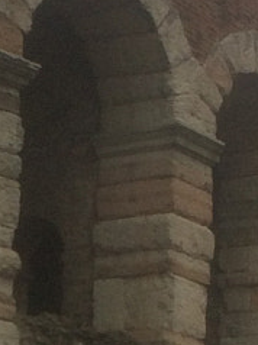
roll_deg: +0.3
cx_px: -16
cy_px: 470
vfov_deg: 9.9
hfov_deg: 7.6
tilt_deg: +3.1
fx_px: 1941
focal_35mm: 195
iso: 32
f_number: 2.2
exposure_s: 1/432
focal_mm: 4.15
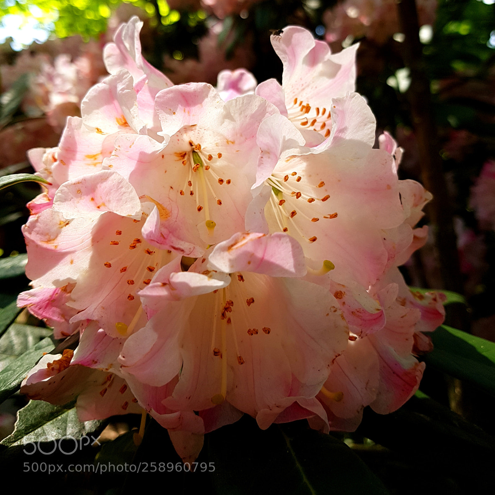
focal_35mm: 31
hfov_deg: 52.5
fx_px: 502
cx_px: 248
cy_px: 166
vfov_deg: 51.6
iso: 50
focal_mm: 4.2
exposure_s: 1/449
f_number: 1.7
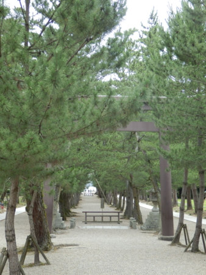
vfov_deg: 32.2
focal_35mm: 60
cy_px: 138
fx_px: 476
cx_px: 103
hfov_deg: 24.4
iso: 100
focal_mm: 10.8
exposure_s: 1/100
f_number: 4.2
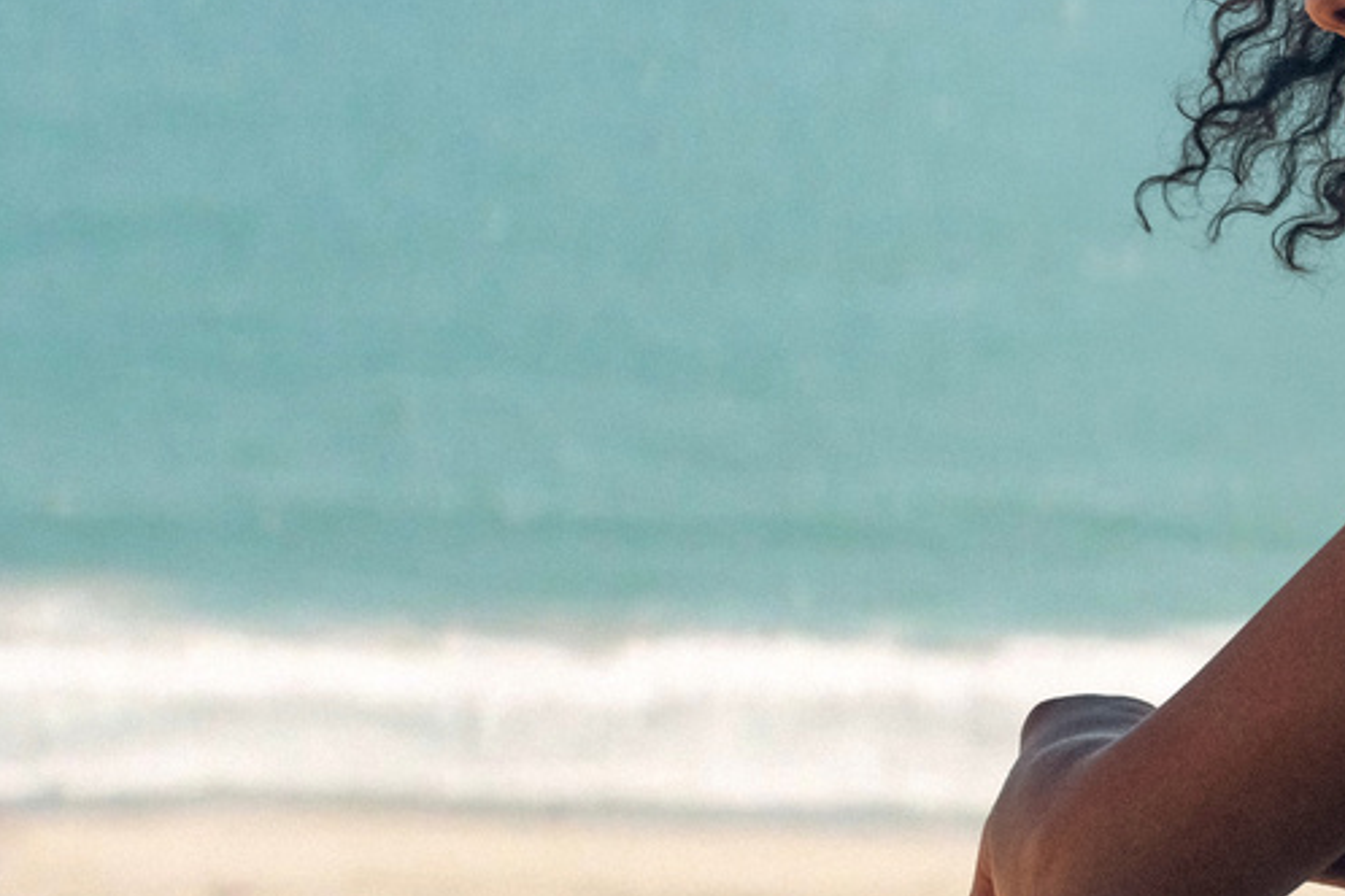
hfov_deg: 4.8
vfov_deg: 3.2
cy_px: 302
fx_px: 16139
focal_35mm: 432
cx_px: 1226
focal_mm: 140
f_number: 4
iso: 640
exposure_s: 1/250
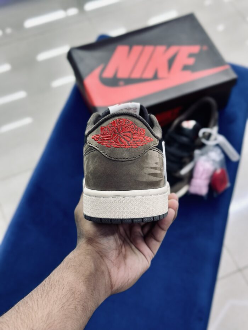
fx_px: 458
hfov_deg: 30.3
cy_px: 165
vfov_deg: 39.7
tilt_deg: -58.3
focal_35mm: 48
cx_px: 124
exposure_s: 1/100
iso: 125
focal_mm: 6.86
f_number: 1.78
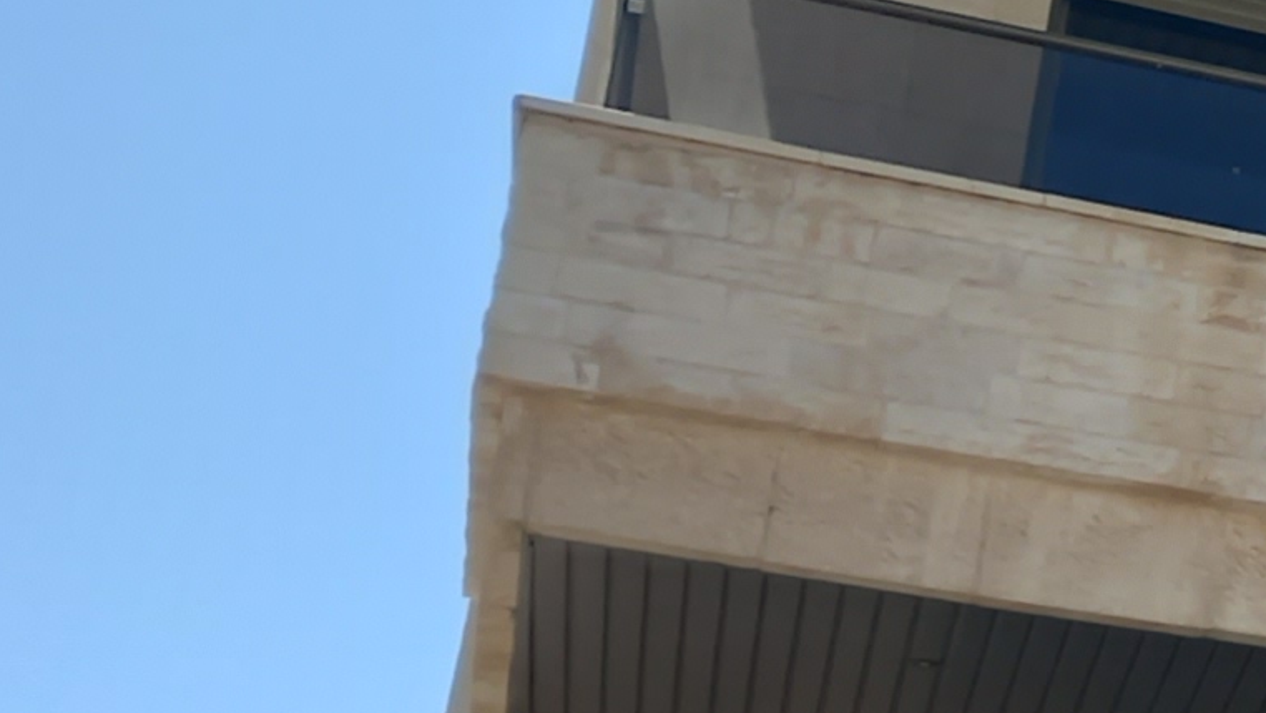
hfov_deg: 12.2
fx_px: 4801
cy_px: 652
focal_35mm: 143
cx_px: 2961
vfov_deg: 8.5
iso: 25
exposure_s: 1/408
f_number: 2
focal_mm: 4.6
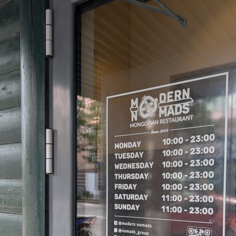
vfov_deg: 41.4
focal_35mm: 38
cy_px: 199
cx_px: 153
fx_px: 293
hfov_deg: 43.4
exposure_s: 1/217
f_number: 1.68
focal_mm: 6.9
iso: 98
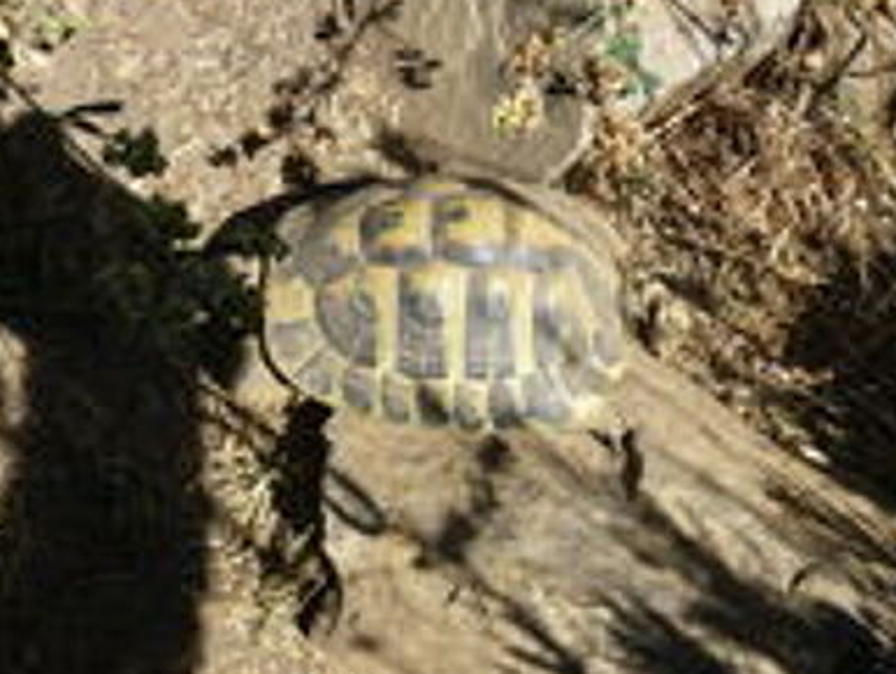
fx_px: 1062
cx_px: 515
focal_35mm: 41
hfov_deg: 45.6
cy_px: 379
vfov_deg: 35.1
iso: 100
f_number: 8
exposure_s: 1/160
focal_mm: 5.5
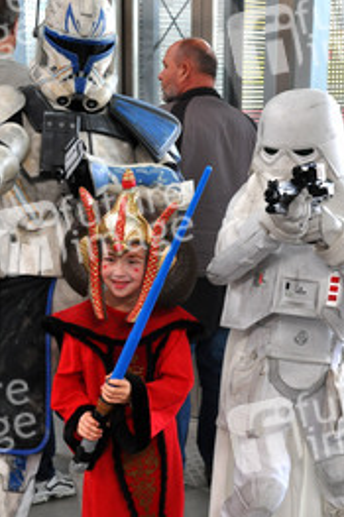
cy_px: 328
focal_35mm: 80
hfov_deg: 17.1
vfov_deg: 25.4
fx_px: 1145
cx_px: 149
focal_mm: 35
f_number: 4.2
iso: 800
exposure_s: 1/60
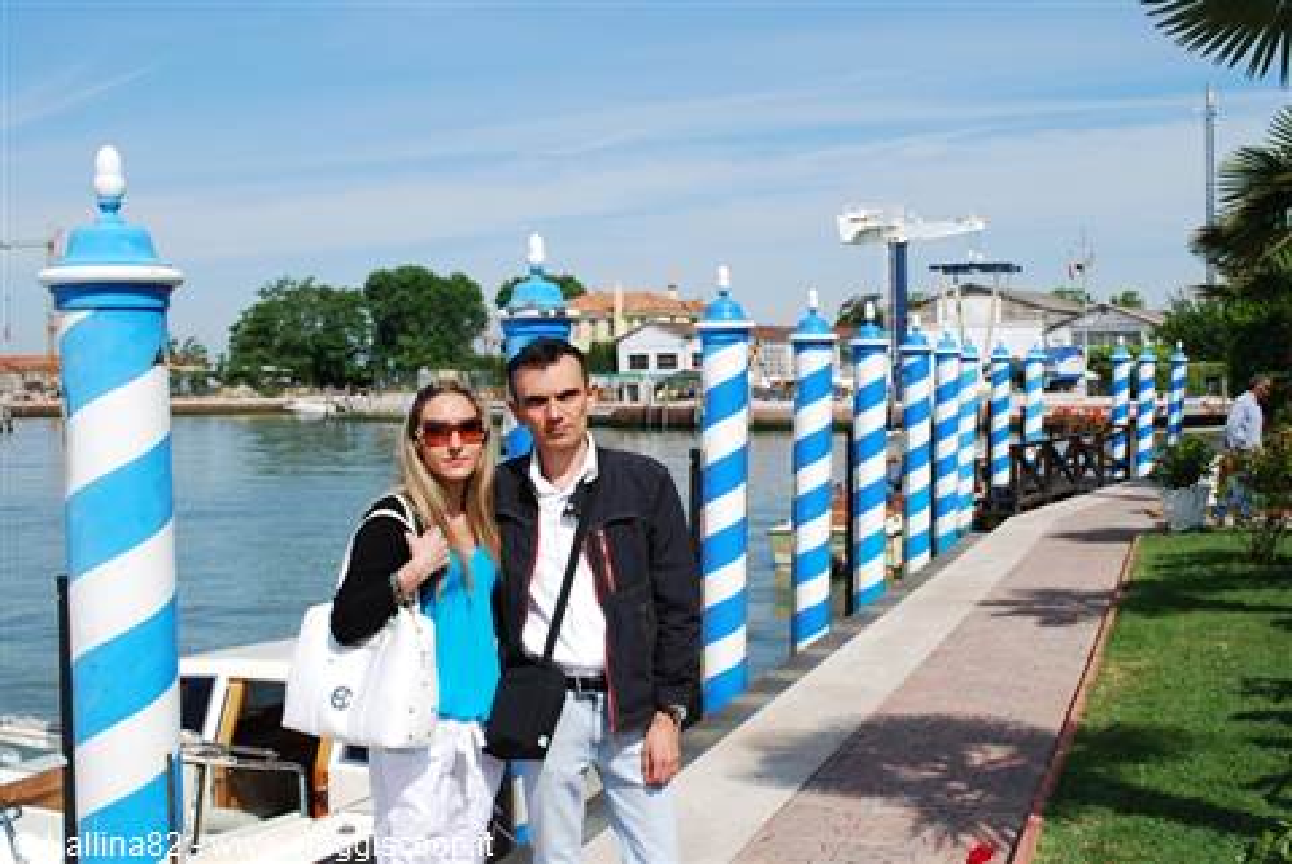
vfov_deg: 30.9
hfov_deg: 44.9
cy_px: 432
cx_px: 646
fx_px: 1563
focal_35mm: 44
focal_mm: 29
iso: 100
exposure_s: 1/320
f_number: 9
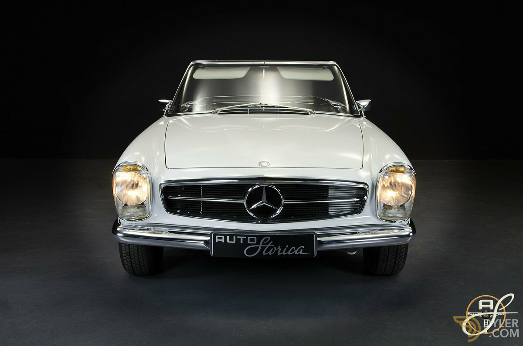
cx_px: 262
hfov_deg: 41.2
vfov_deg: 28.0
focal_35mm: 48
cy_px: 173
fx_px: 696
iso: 200
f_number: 14
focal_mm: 32
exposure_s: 1/2
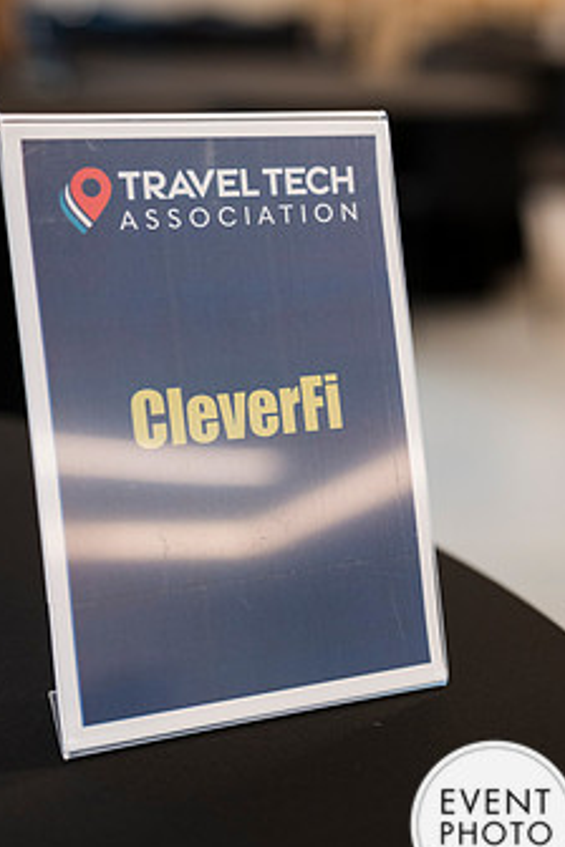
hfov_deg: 20.3
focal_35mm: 67
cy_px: 421
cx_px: 282
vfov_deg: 30.1
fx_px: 1577
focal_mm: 50
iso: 560
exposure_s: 1/200
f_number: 3.2
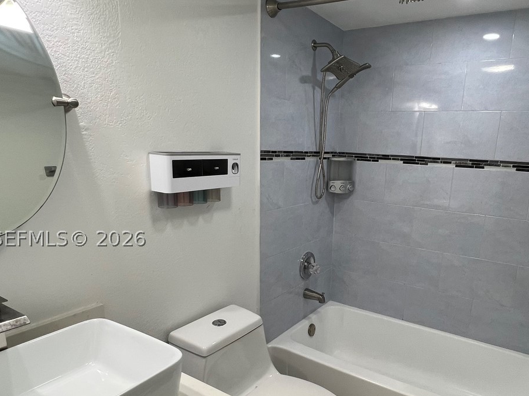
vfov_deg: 58.4
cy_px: 238
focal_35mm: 23
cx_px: 325
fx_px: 351
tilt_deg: -13.8
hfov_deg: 72.9
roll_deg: -2.4
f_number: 1.8
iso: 80
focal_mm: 1.57
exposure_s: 1/120
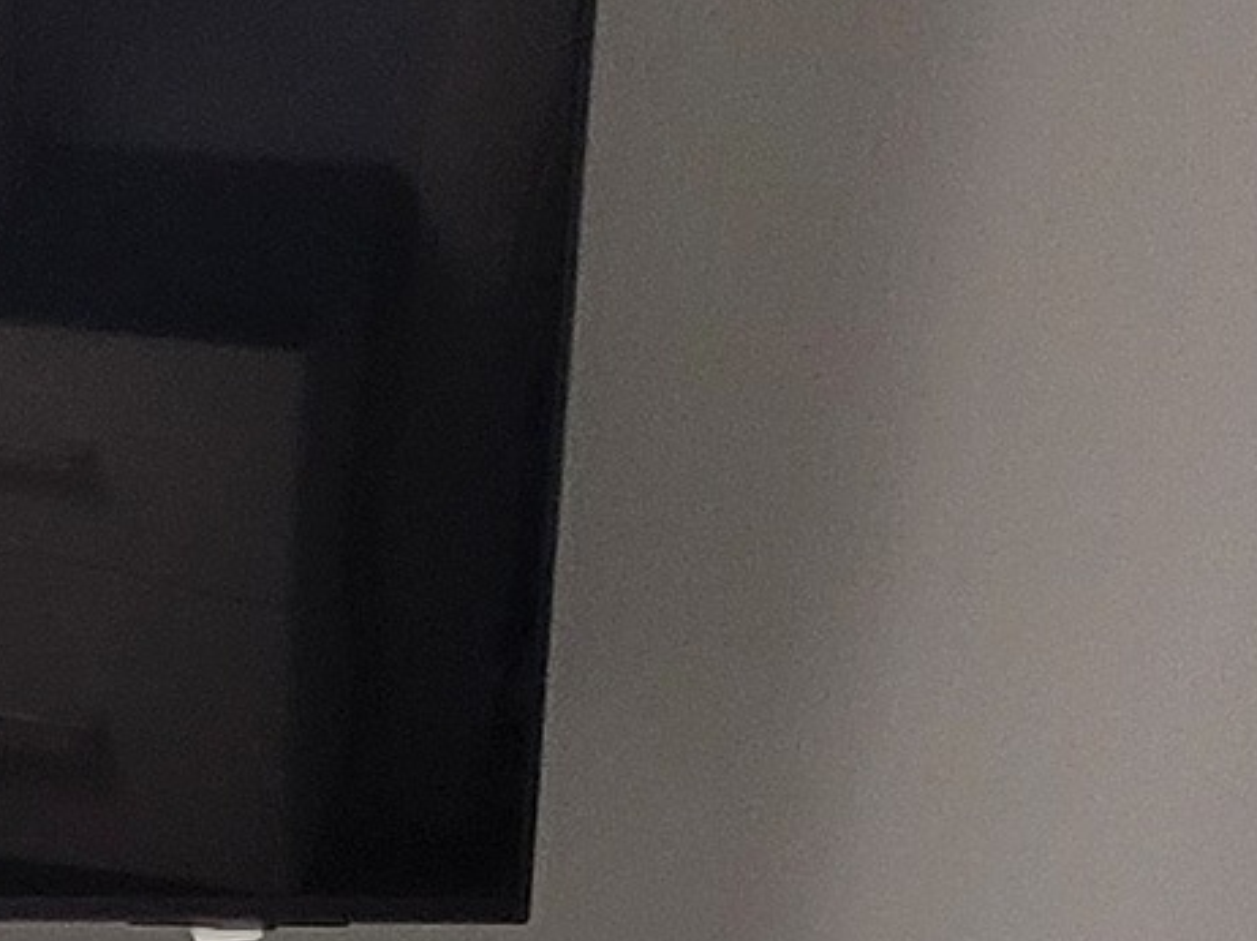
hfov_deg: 9.8
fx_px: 6279
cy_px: 1732
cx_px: -1997
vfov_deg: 8.2
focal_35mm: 173
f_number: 1.8
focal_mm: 5.4
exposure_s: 1/120
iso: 250
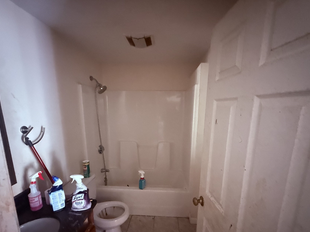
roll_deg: -1.2
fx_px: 152
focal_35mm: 17
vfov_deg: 74.0
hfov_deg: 91.0
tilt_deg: -11.0
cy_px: 137
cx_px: 157
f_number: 2.2
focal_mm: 2.22
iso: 1600
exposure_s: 1/35
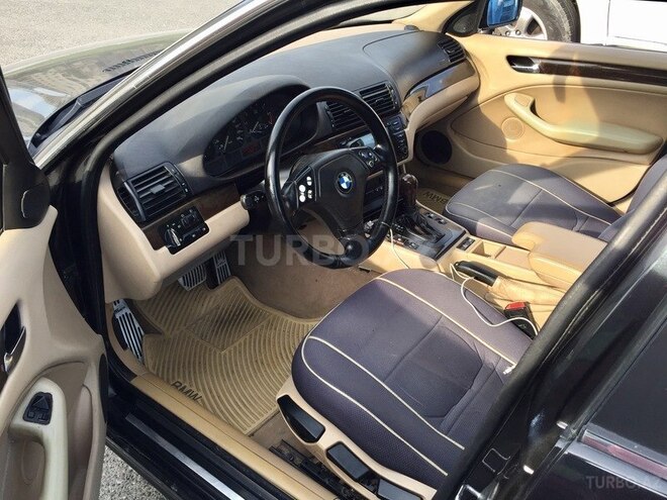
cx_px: 334
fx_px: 559
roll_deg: -1.6
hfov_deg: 61.7
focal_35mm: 29
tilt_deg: -32.2
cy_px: 250
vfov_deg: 48.2
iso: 32
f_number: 2.2
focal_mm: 4.15
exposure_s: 1/295
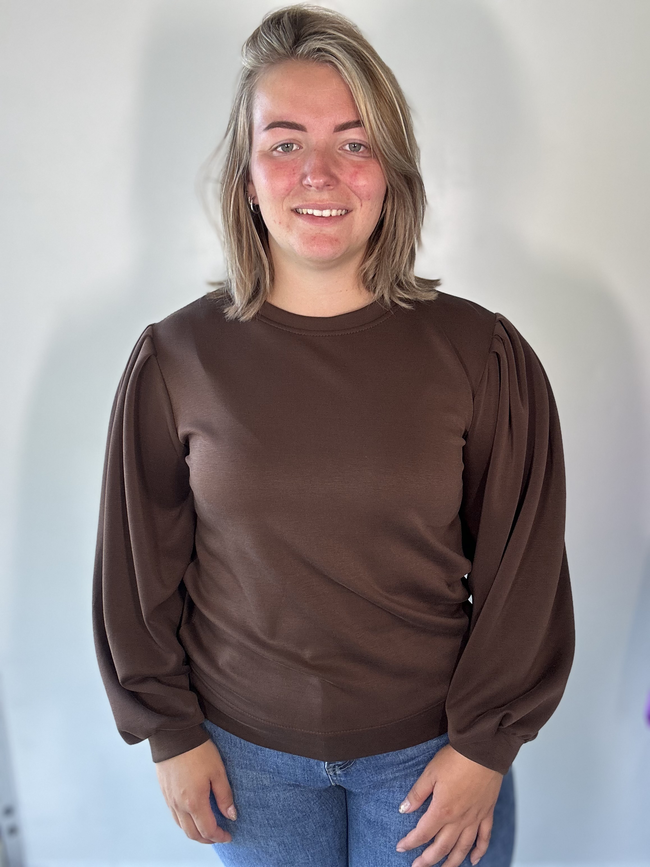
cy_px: 434
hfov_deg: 46.8
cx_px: 325
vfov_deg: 60.0
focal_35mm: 30
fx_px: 751
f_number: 1.9
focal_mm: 2.69
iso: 64
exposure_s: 1/121
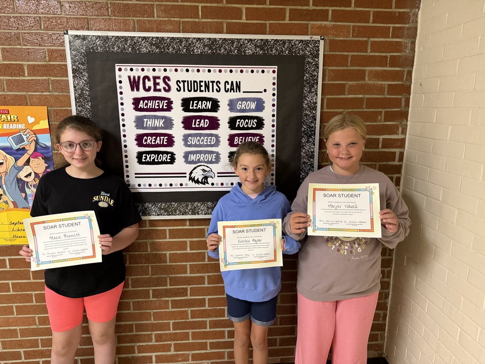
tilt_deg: -11.9
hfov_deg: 71.6
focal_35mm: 24
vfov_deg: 56.8
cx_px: 242
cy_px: 182
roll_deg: -1.0
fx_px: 336
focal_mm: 6.76
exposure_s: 1/60
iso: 640
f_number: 1.78
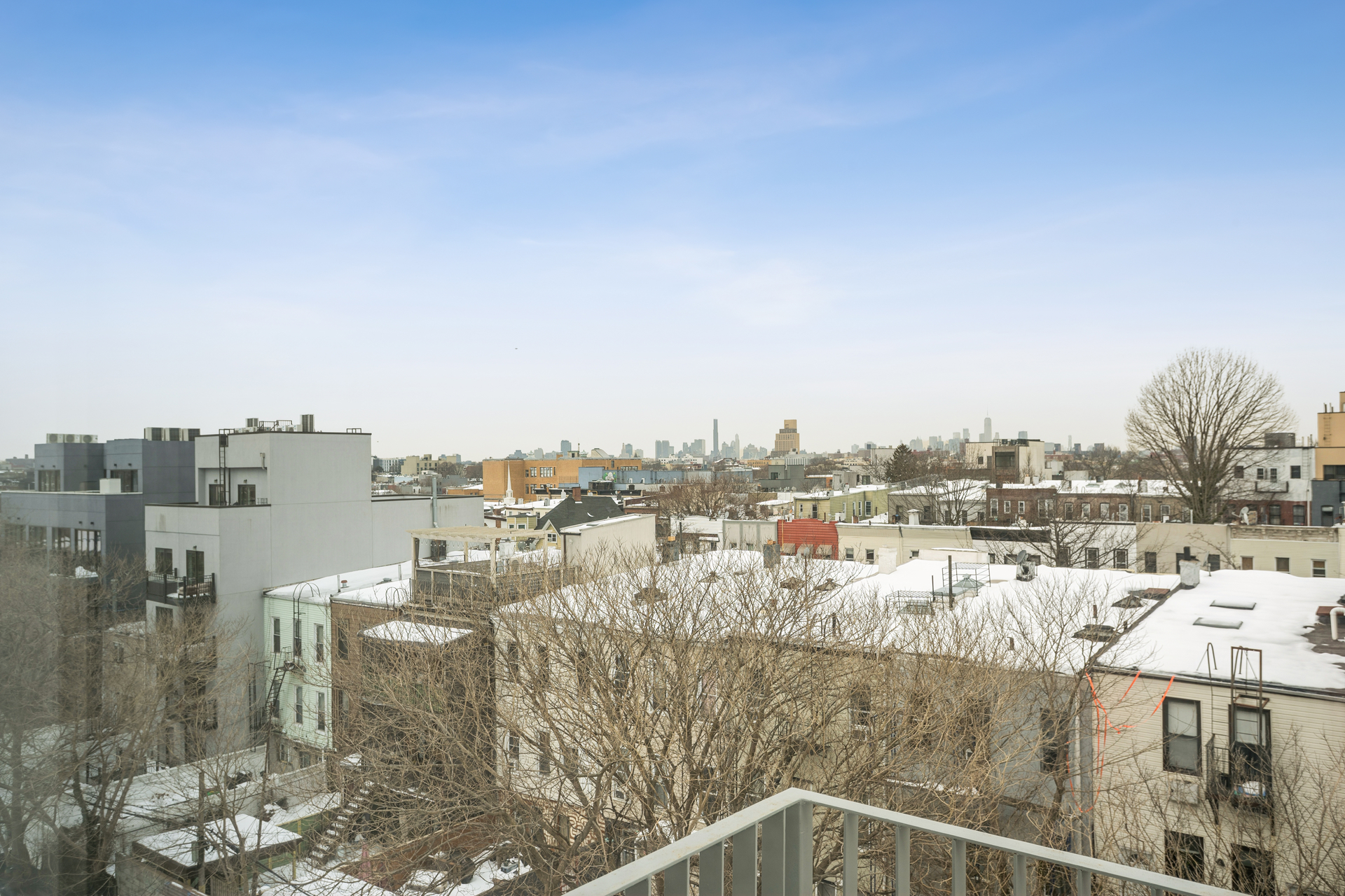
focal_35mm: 27
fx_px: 1009
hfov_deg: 67.4
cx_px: 672
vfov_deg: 47.9
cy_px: 448
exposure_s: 1/80
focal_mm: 27
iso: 100
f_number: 8
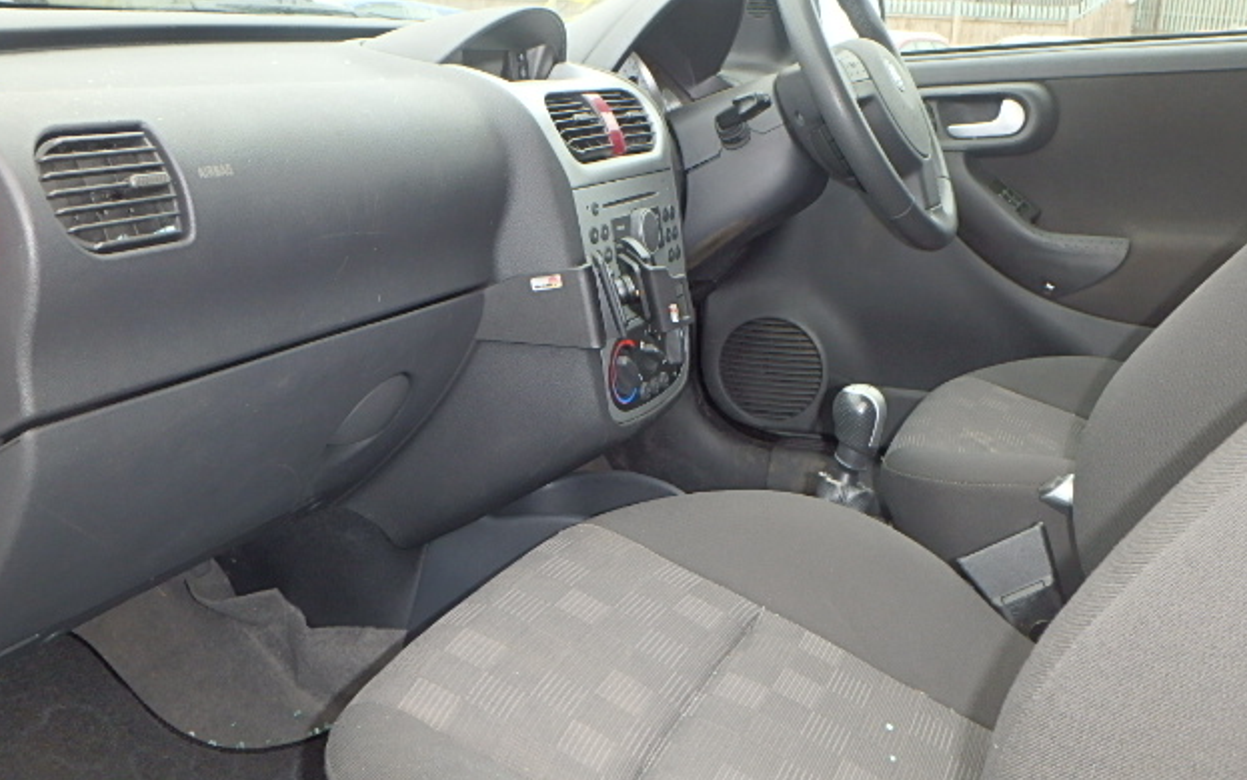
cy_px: 368
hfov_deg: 52.7
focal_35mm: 37
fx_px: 1258
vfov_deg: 34.5
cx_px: 614
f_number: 4.9
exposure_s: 1/40
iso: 200
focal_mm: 6
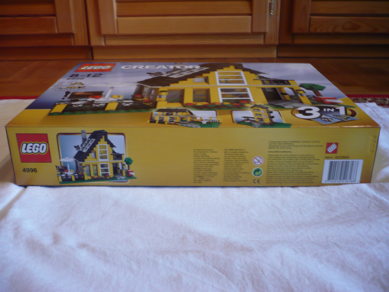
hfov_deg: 52.6
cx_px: 194
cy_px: 146
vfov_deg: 40.7
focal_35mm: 35
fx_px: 393
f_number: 2.8
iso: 200
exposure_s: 1/13
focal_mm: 5.8
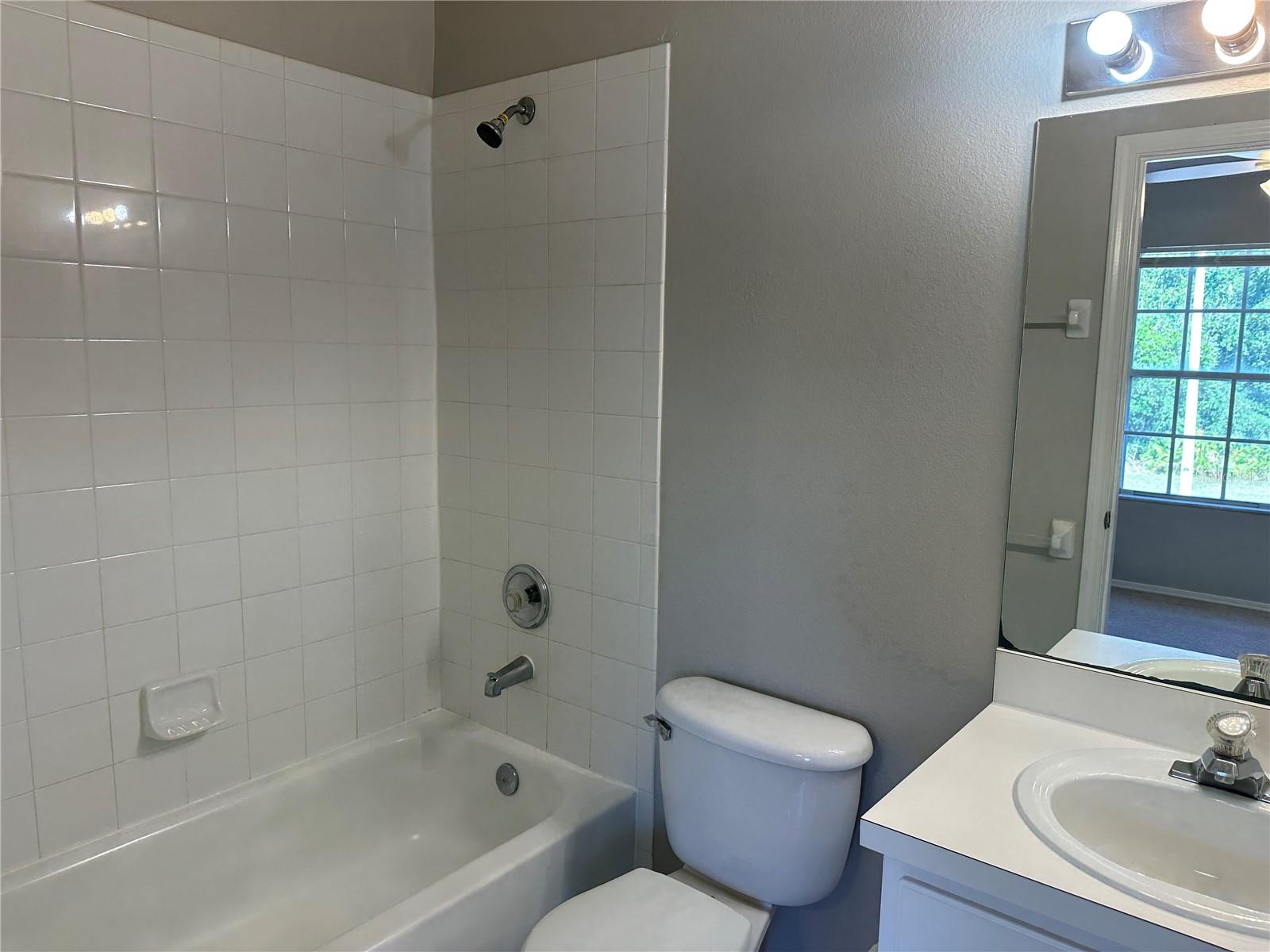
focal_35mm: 24
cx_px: 635
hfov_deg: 71.6
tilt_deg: -7.1
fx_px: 881
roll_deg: -2.1
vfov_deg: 56.8
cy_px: 476
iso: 100
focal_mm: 6.86
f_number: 1.78
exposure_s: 1/147
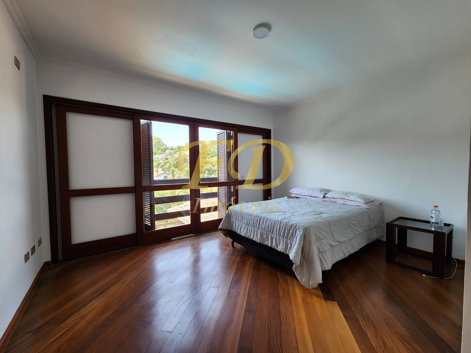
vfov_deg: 89.9
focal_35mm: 13
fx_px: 177
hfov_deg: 106.2
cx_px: 236
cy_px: 176
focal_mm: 2.2
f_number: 2.2
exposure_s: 1/120
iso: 100
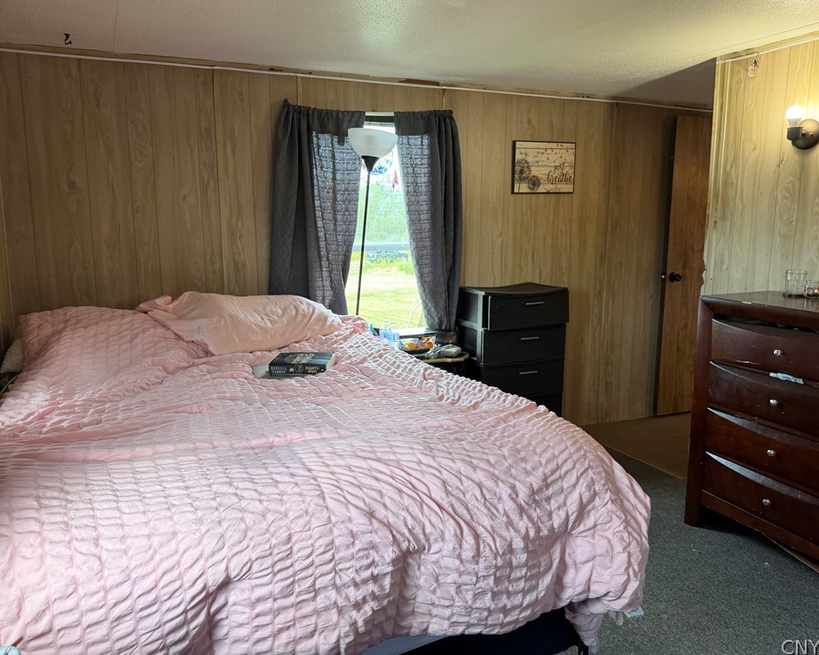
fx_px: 630
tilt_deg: -9.0
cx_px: 388
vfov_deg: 54.9
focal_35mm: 26
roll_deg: +0.9
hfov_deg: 66.0
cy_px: 321
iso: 200
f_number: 1.78
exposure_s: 1/121
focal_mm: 6.76
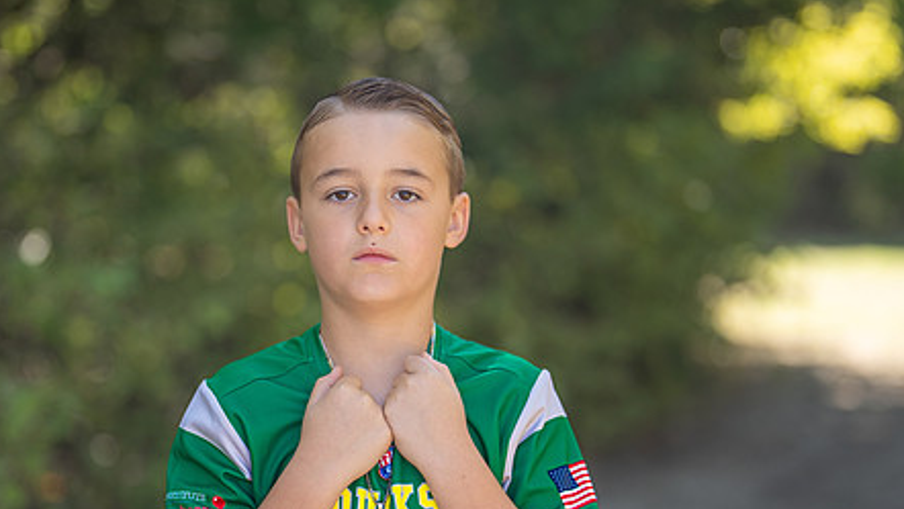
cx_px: 369
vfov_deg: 14.1
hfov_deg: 24.7
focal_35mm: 86
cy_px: 338
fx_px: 2062
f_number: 1.2
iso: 100
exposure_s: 1/1250
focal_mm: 50
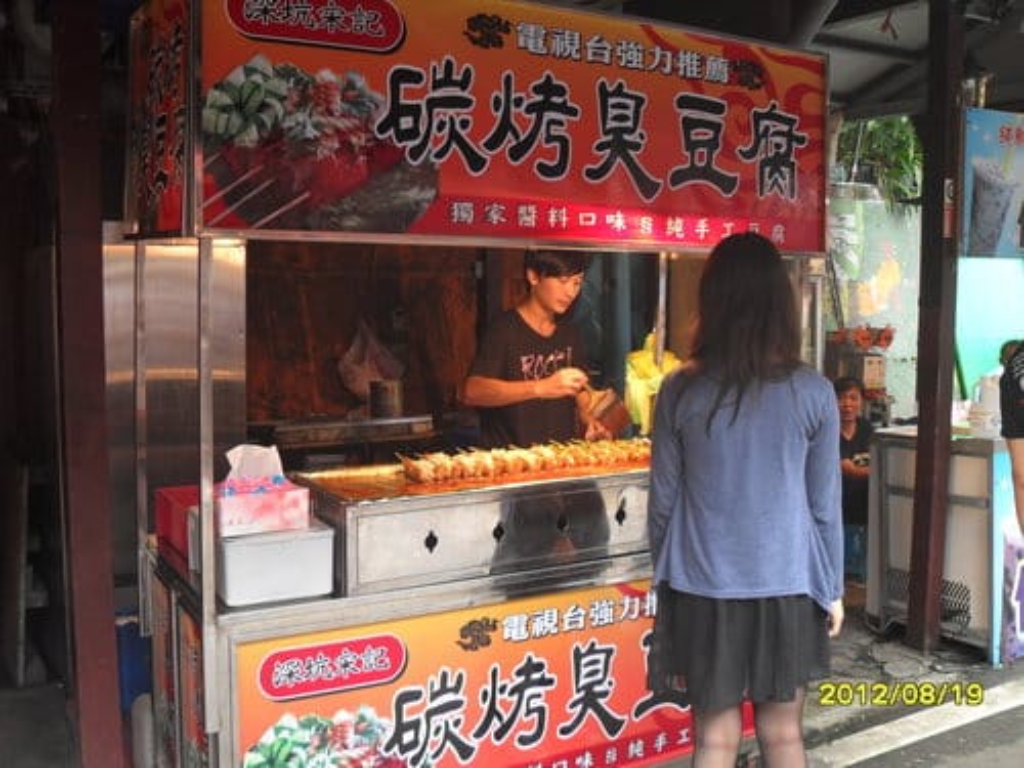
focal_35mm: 35
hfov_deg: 52.6
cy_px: 384
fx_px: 1035
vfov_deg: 40.7
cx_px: 512
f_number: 2.8
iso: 100
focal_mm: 6.2
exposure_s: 1/45
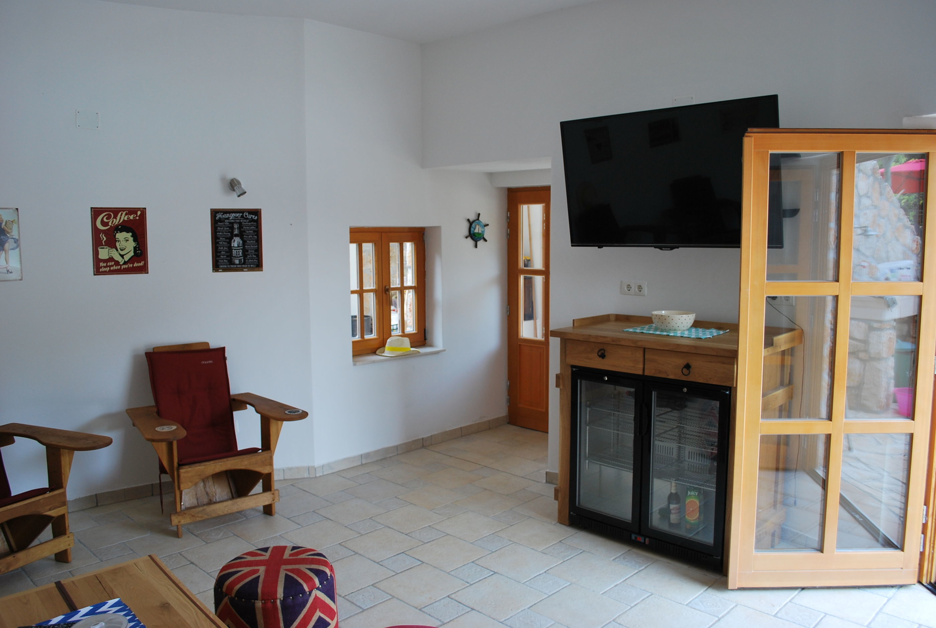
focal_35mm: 27
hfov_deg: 67.3
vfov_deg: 48.1
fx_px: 703
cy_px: 314
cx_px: 468
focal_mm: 18
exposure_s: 1/50
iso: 200
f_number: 3.5
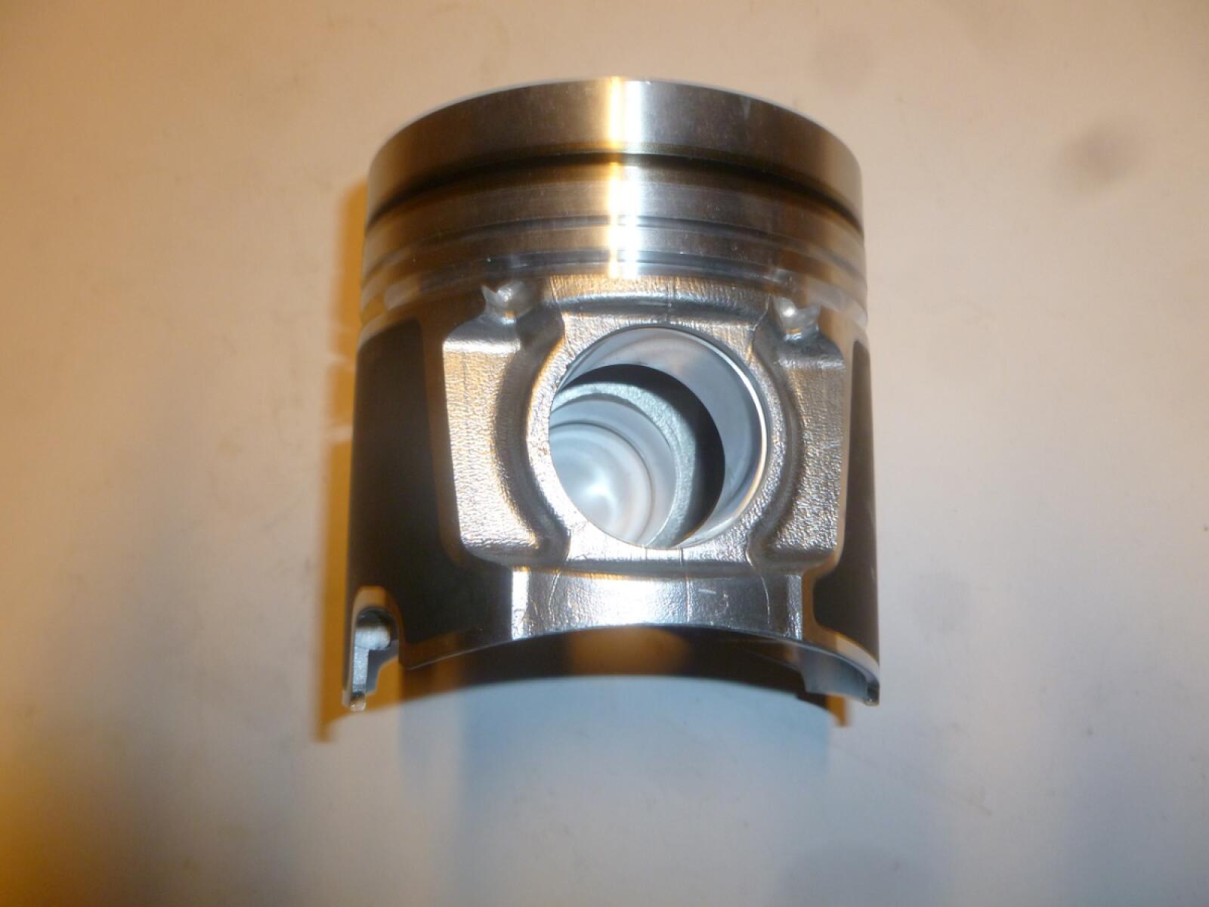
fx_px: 978
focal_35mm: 28
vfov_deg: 49.7
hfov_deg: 63.4
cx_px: 604
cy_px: 454
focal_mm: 5
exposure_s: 1/30
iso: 160
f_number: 3.3
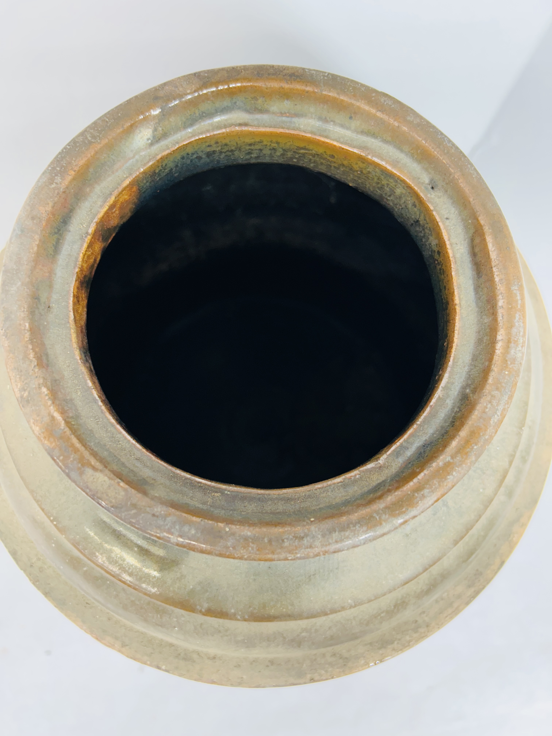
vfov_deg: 67.3
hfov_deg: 53.1
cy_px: 368
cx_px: 276
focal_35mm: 26
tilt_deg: -77.1
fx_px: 553
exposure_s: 1/120
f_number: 1.5
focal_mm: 5.7
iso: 100
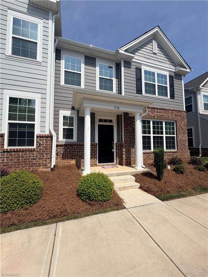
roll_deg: +0.7
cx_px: 104
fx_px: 112
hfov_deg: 85.7
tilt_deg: +3.6
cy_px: 138
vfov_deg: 102.1
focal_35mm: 14
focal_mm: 2.22
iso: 20
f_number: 2.2
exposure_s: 1/1211
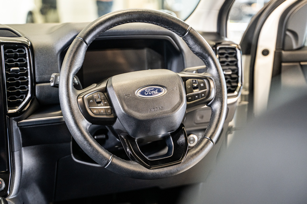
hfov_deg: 36.9
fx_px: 460
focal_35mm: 54
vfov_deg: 25.1
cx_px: 154
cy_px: 102
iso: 1600
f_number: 2.8
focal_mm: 54
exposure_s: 1/125
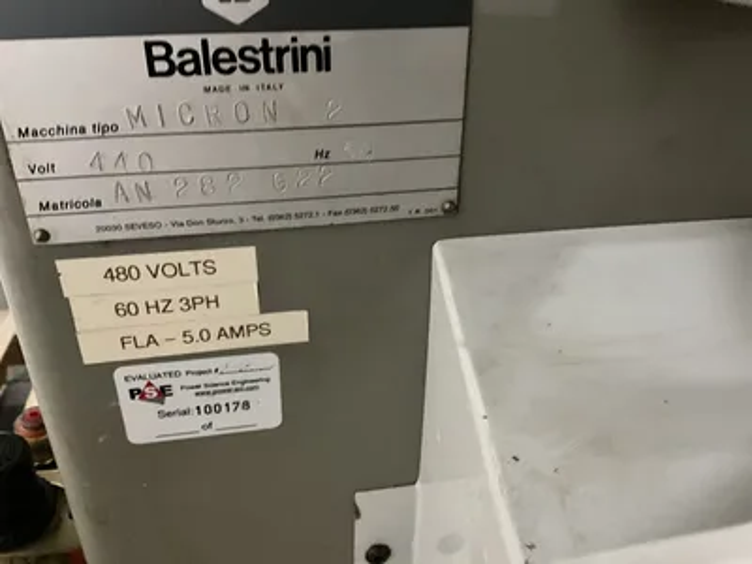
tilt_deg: -29.7
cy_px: 282
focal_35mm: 29
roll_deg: -2.3
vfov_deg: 48.2
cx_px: 376
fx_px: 630
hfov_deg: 61.7
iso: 640
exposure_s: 1/26
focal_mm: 3
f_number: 1.8
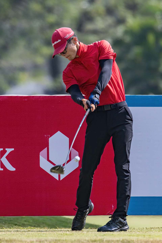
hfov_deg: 2.1
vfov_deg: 3.2
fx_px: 4387
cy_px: 122
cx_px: 81
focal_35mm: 650
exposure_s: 1/2000
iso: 450
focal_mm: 650
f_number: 8
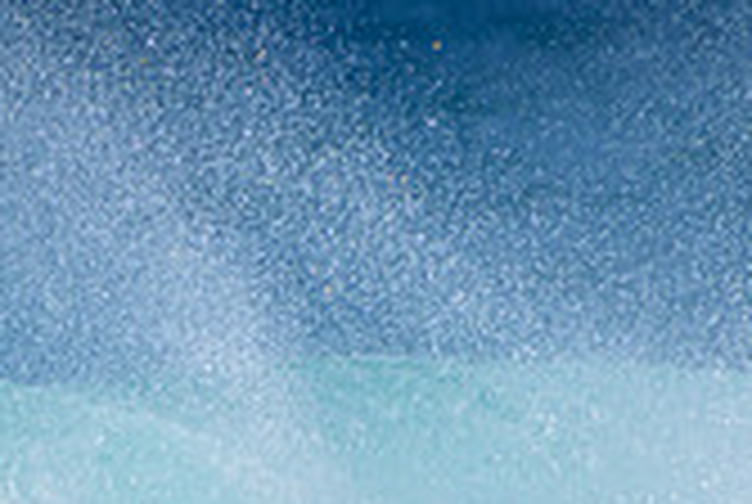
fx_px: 72613
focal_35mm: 3470
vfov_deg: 0.4
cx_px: -401
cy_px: 857
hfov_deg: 0.6
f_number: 11
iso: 800
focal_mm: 1000
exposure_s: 1/2000
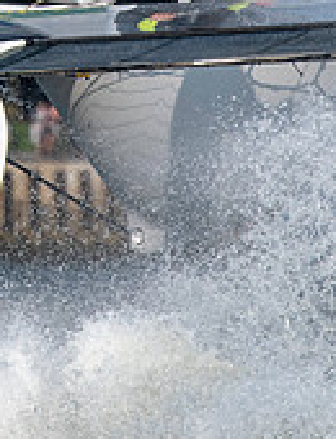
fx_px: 30501
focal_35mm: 2386
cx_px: -9
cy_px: -127
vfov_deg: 0.8
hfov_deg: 0.6
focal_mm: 420
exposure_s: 1/2500
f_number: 5.6
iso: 500
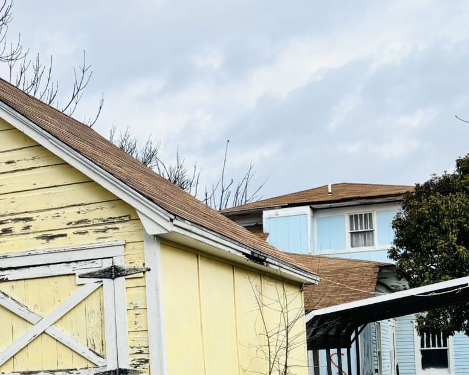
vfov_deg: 22.3
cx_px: 47
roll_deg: +0.7
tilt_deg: +1.5
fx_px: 930
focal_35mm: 67
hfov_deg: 27.3
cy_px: 330
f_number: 1.6
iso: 50
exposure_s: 1/3311
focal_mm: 5.96
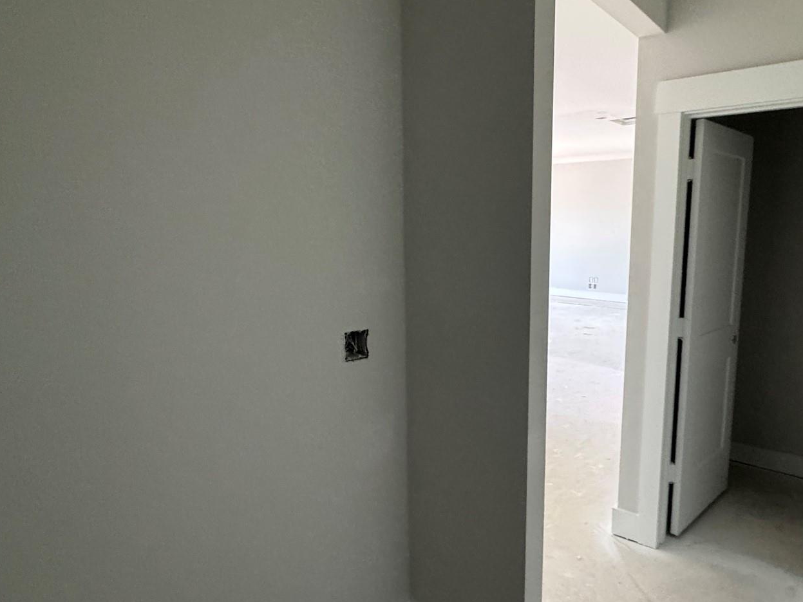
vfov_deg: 58.9
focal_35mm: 23
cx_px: 466
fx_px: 533
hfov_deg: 73.4
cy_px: 295
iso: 500
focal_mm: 2.22
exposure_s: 1/60
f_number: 2.2
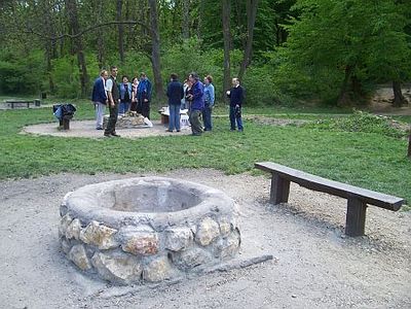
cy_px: 154
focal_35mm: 34
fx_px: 404
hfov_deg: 54.0
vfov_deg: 41.8
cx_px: 206
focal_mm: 5.6
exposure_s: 1/180
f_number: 2.7
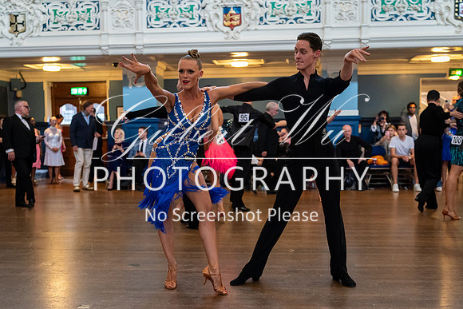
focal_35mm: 41
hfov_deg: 47.1
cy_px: 174
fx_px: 531
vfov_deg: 32.4
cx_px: 232
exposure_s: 1/500
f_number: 2.2
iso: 6400
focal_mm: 35
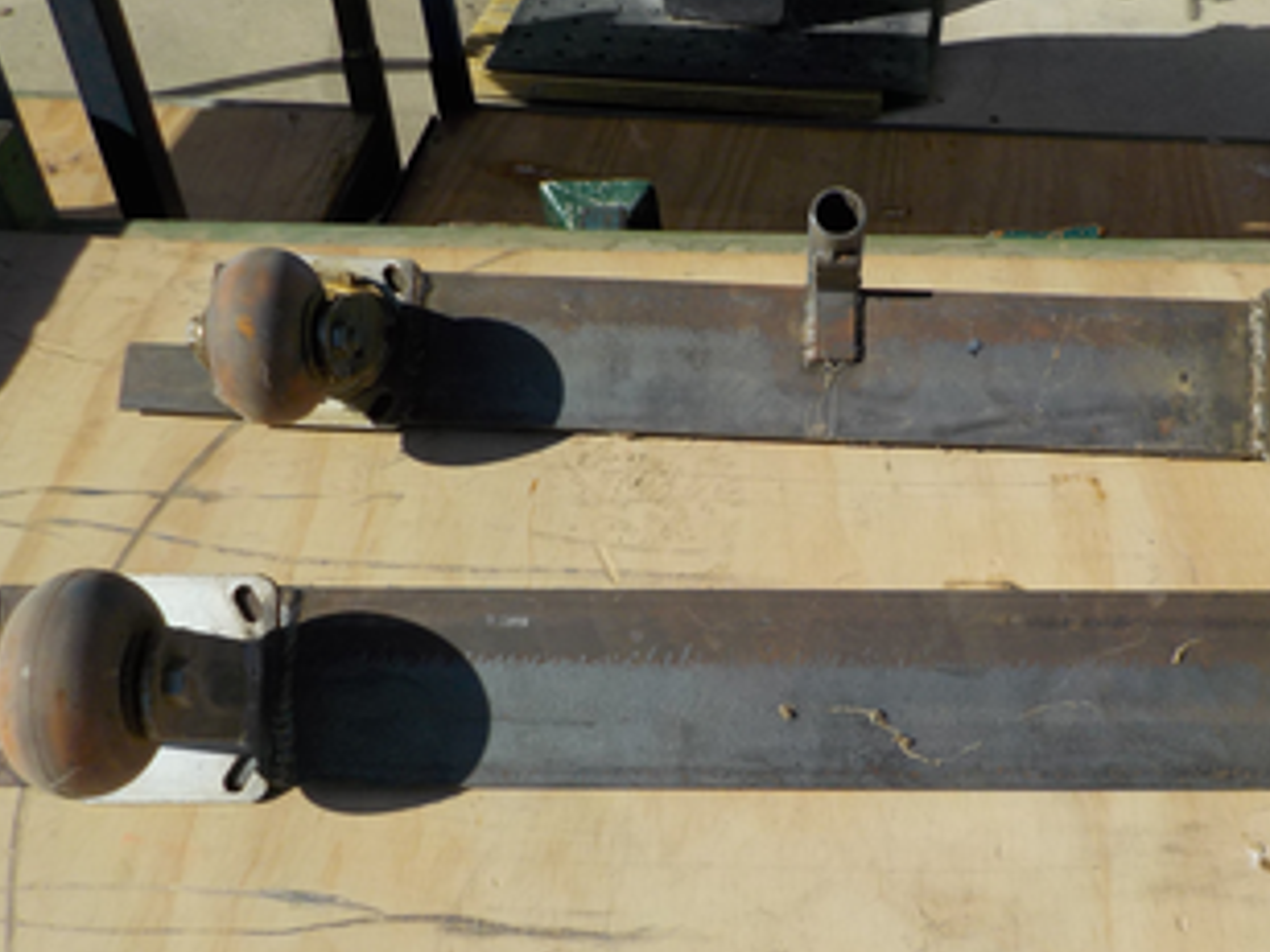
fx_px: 1431
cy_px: 540
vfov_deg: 36.8
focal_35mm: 39
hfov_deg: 47.4
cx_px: 800
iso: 125
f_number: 6.6
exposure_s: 1/640
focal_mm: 4.1
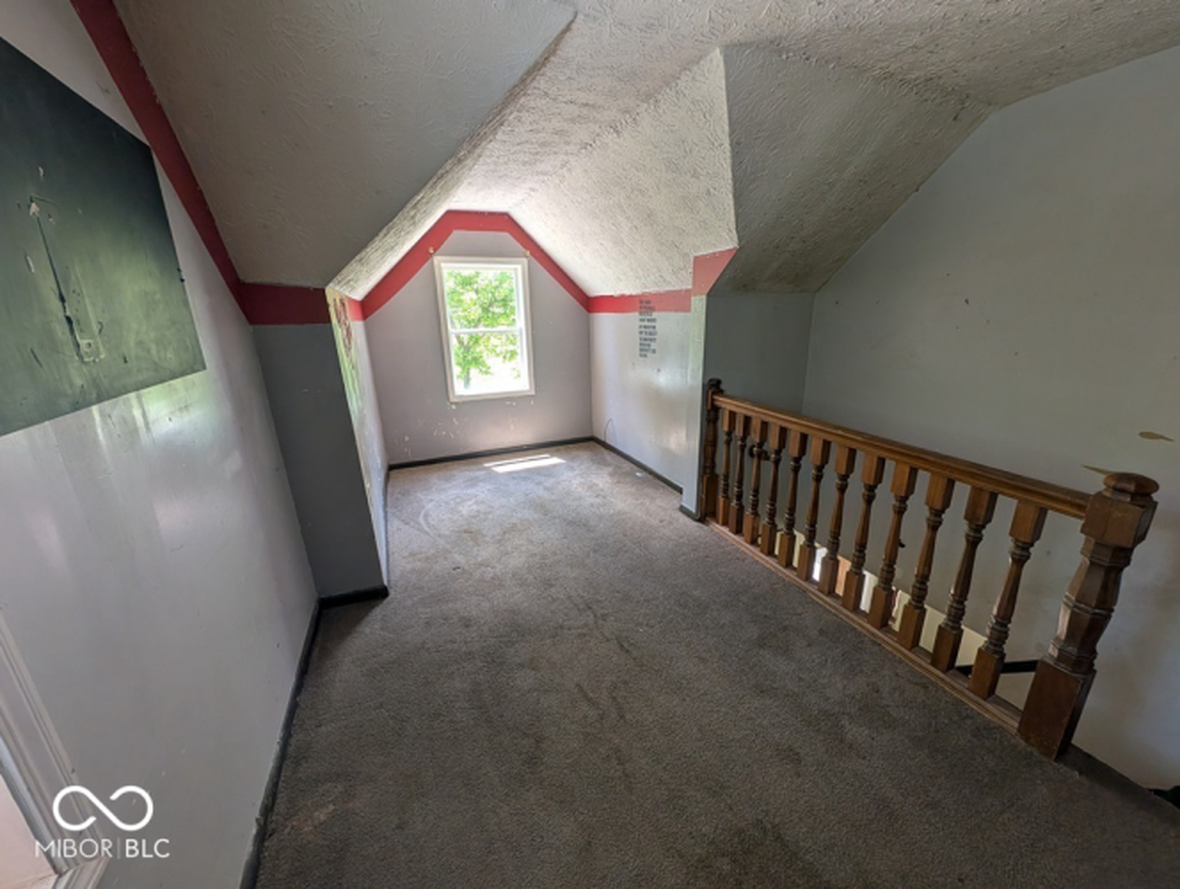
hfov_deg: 110.5
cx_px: 590
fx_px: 410
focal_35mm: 12
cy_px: 444
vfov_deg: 94.6
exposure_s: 1/87.2
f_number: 1.7
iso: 49
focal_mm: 2.02
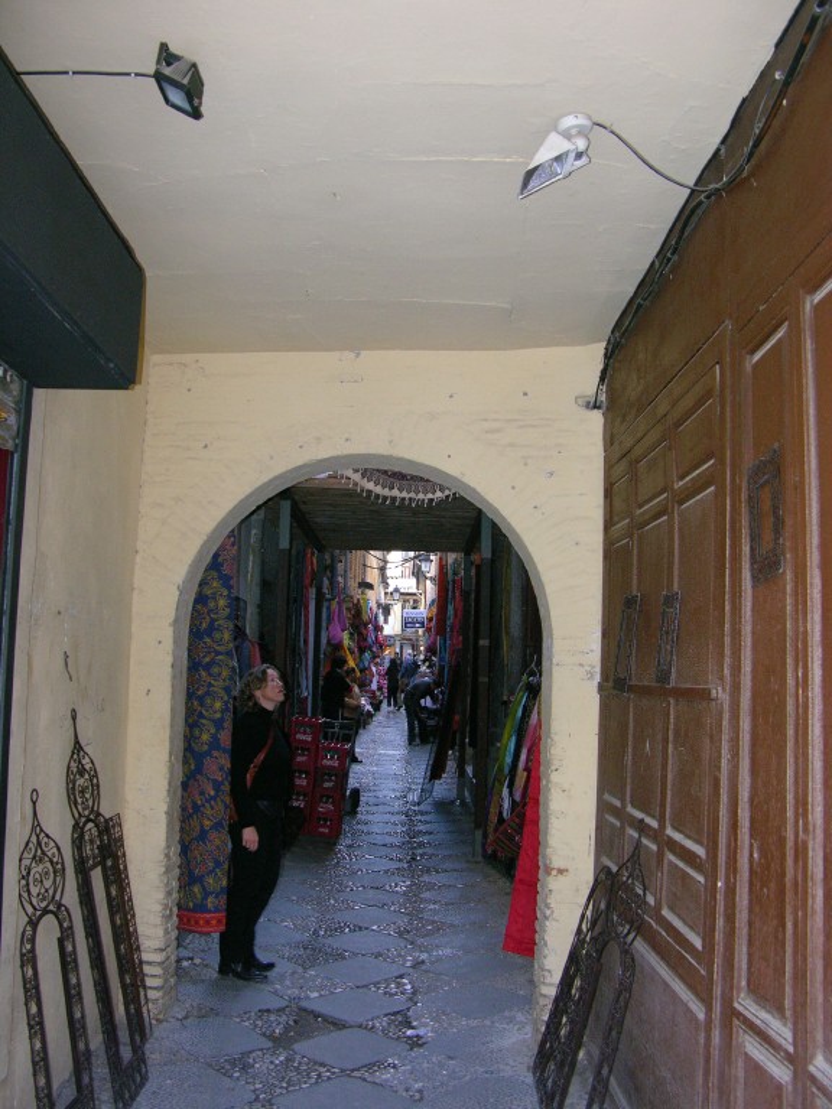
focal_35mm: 35
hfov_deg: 40.7
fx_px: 1122
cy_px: 554
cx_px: 416
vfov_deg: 52.6
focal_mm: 8.9
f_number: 2.8
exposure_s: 1/60.1
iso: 200
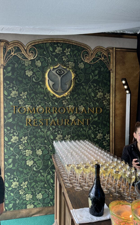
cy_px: 113
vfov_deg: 70.4
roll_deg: +1.2
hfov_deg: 47.5
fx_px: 159
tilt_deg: -3.7
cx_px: 61
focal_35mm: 26
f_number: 1.78
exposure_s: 1/50
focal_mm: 6.76
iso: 125
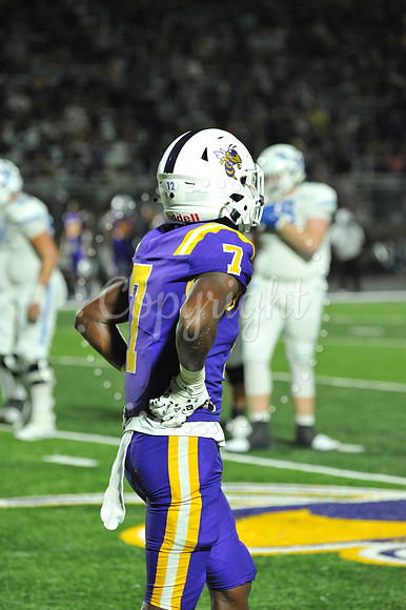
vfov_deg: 11.1
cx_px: 203
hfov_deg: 7.4
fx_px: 3133
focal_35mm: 185
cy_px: 305
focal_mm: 185
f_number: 5.6
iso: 4000
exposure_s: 1/320
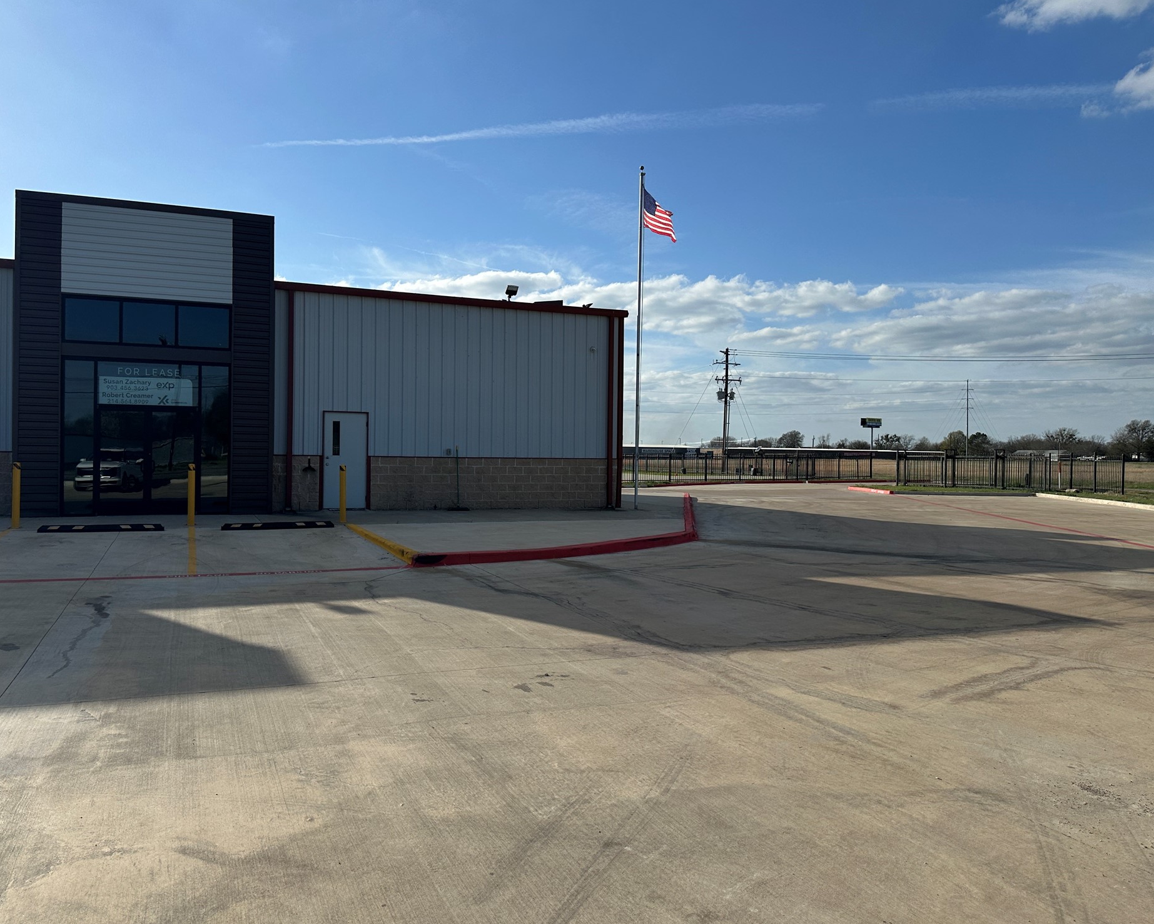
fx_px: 888
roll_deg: -0.6
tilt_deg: -0.2
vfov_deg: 54.9
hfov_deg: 66.0
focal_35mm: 26
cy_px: 457
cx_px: 547
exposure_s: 1/12048
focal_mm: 6.86
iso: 80
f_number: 1.78
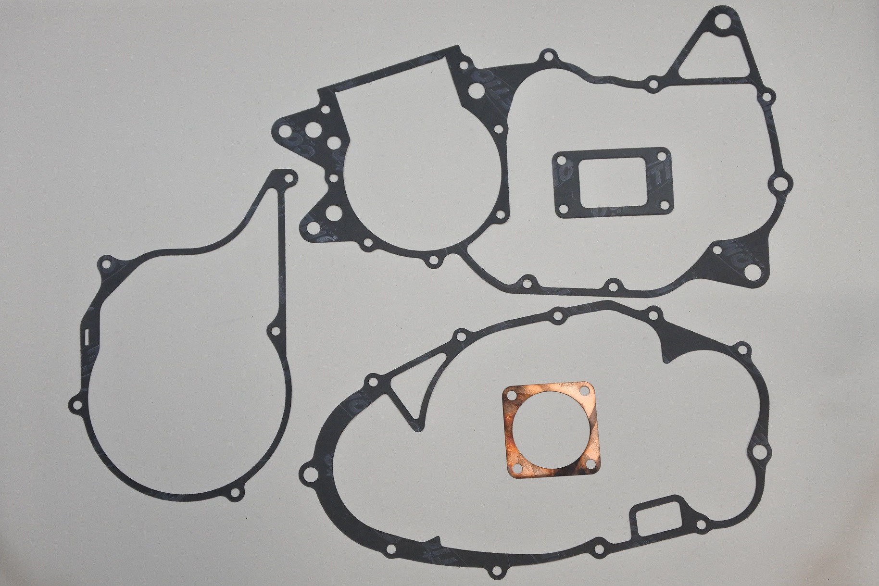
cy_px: 293
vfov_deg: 28.7
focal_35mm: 47
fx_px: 1148
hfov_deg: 41.9
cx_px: 440
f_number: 4.5
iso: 500
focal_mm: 17.6
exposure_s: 1/125
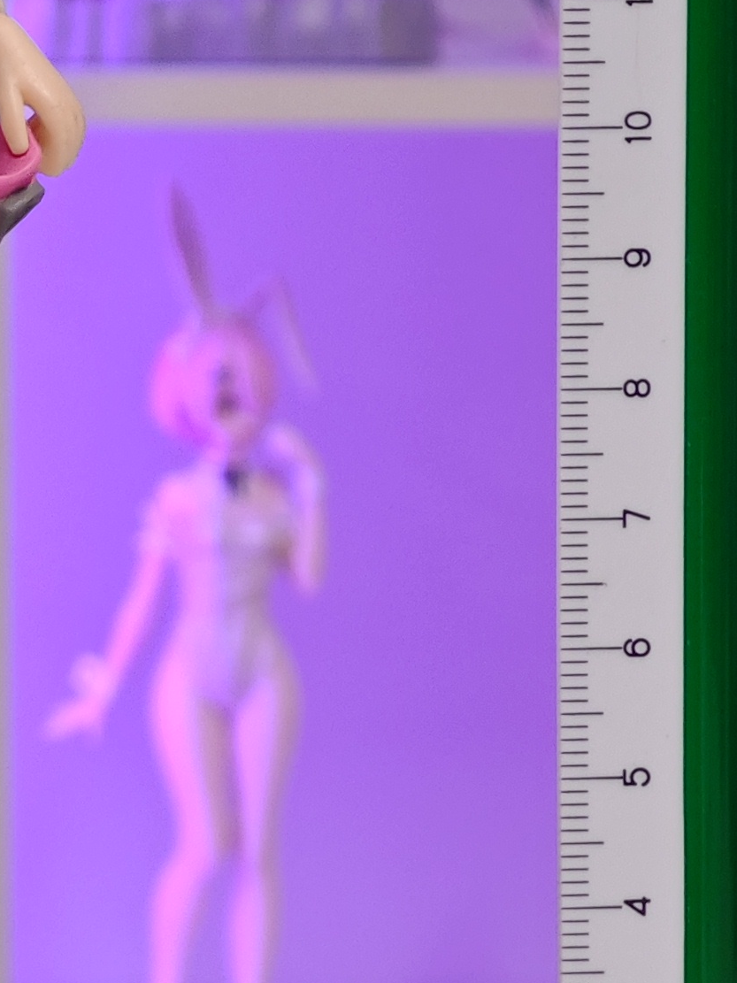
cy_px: 465
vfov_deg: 8.4
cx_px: -59
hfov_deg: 6.3
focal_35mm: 235
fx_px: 6672
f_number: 2.4
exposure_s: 1/20.4
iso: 400
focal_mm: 7.48
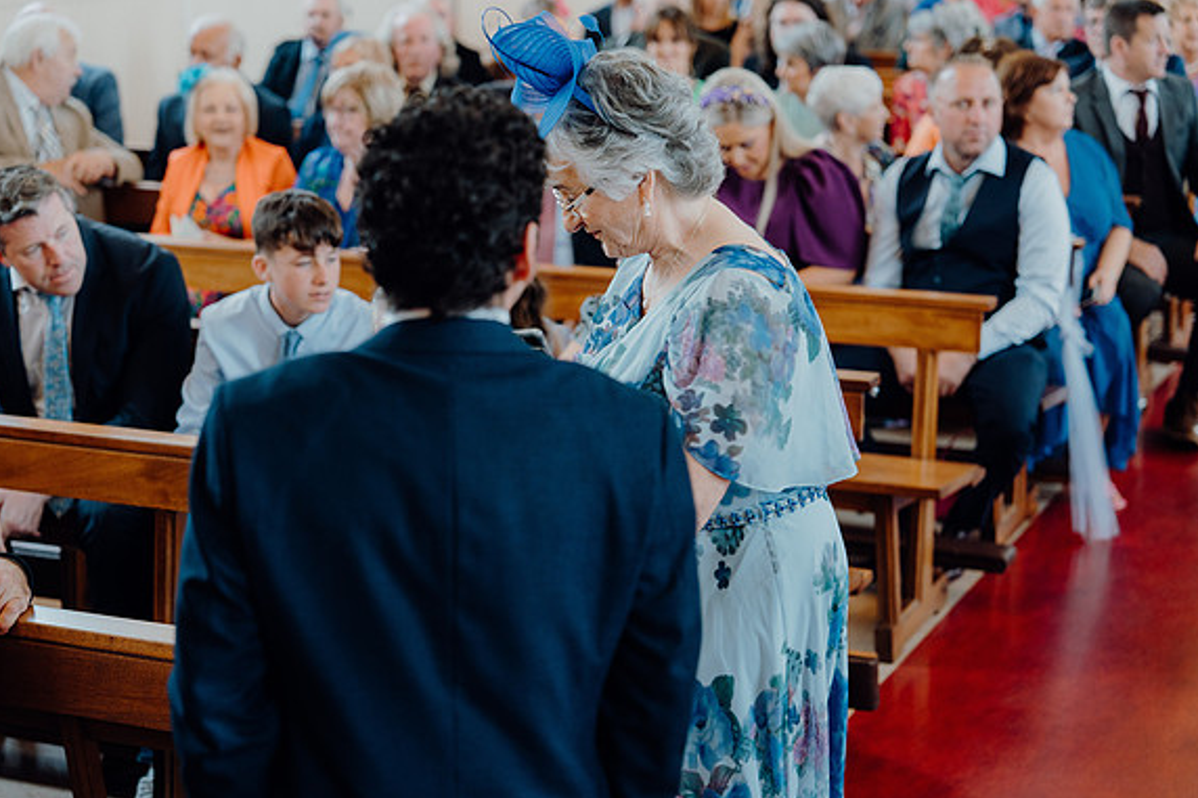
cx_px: 597
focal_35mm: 71
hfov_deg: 28.5
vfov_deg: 19.2
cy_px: 401
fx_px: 2362
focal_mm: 70
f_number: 2.8
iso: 1000
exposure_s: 1/200
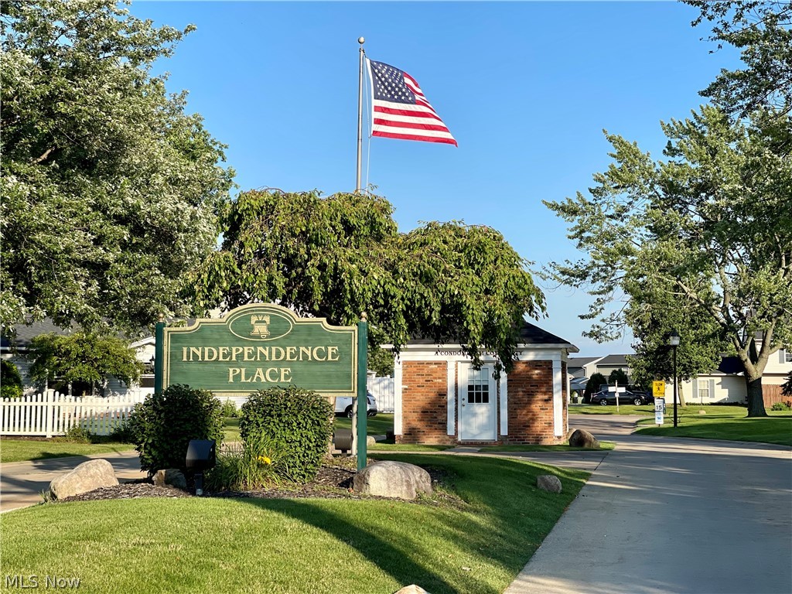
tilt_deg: +3.6
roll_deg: -0.2
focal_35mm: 64
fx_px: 1464
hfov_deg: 30.3
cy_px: 297
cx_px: 396
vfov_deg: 22.9
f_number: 2.2
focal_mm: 7.5
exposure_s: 1/1107
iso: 32
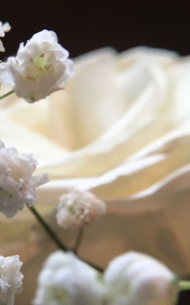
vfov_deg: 41.8
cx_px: 38
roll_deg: +1.6
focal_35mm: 48
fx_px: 398
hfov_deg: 26.4
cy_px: 157
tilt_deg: -13.6
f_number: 2.2
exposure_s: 1/30
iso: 64
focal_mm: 4.15
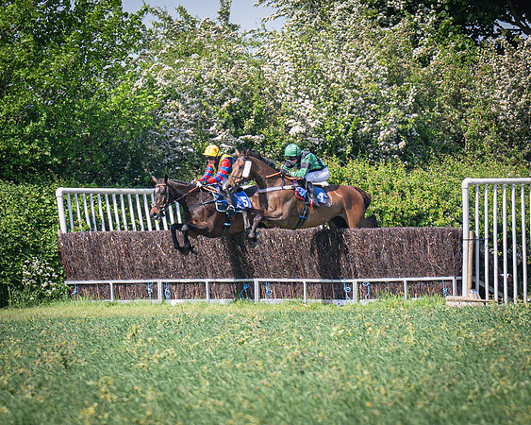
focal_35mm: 752
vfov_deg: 2.1
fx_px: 11809
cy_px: 256
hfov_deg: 2.6
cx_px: 325
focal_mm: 200
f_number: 5
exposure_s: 1/2000
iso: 400
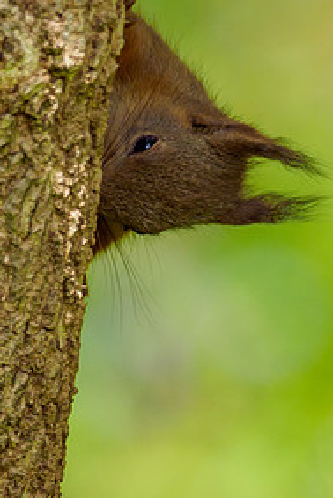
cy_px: 185
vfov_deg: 1.1
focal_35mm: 1803
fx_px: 24984
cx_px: -21
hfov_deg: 0.8
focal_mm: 300
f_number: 4
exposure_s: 1/640
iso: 250
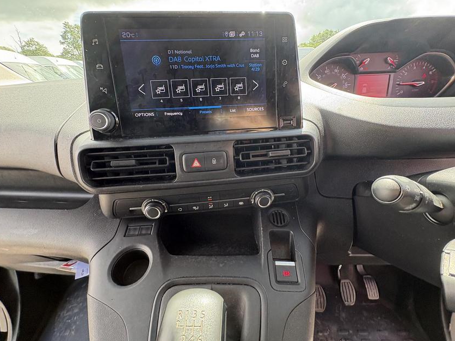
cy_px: 163
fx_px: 197
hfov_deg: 98.1
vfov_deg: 81.7
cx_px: 237
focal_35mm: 15
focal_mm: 2.22
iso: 160
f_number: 2.2
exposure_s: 1/99
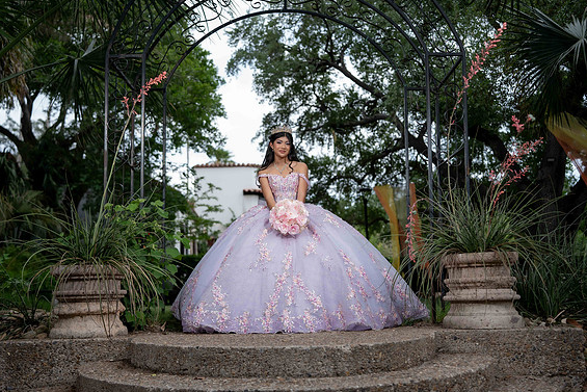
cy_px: 196
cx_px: 287
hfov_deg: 49.5
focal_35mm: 39
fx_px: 636
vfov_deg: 34.2
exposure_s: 1/800
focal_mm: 38
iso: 80
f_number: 2.2
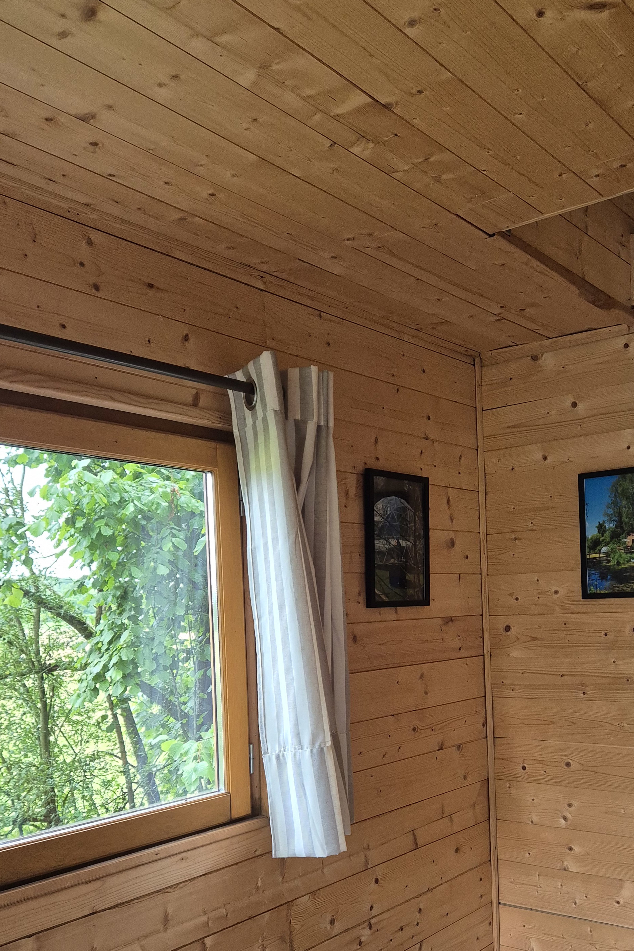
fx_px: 898
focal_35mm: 34
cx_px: 430
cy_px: 636
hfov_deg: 38.4
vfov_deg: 54.6
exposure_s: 1/100
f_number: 1.8
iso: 320
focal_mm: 5.4
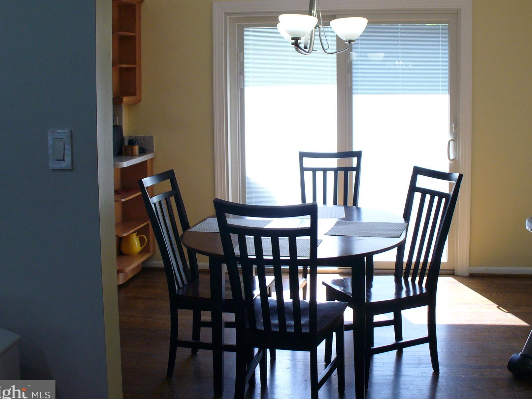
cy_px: 154
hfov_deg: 40.3
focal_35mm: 47
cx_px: 311
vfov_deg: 30.8
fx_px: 722
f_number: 2.8
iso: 80
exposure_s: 1/50
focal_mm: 6.1
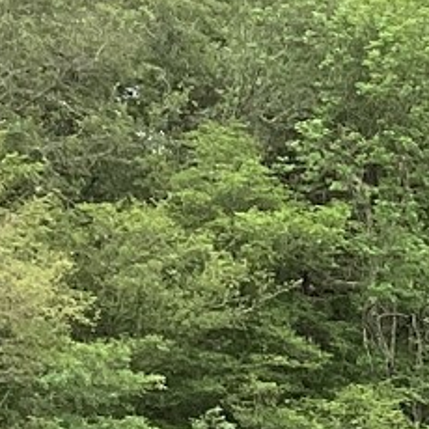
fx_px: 2678
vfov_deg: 8.8
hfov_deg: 7.7
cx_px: 1386
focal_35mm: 191
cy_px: 778
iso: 50
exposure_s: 1/120
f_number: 2.4
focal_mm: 3.3
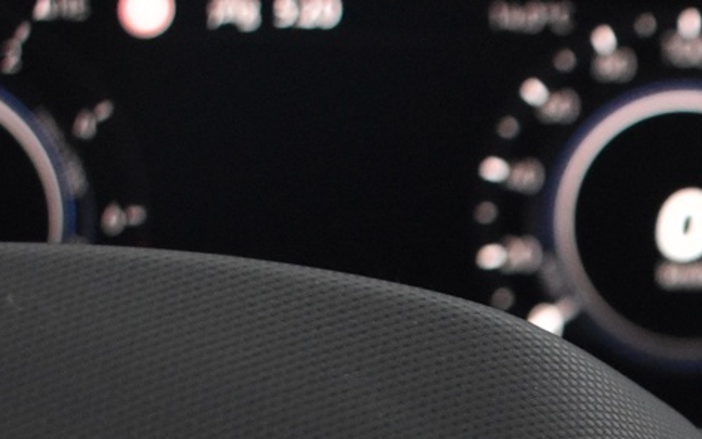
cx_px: 1032
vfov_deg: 10.0
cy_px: 708
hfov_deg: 15.4
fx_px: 2411
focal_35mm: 126
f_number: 3.8
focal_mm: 24
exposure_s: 1/40
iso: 3200
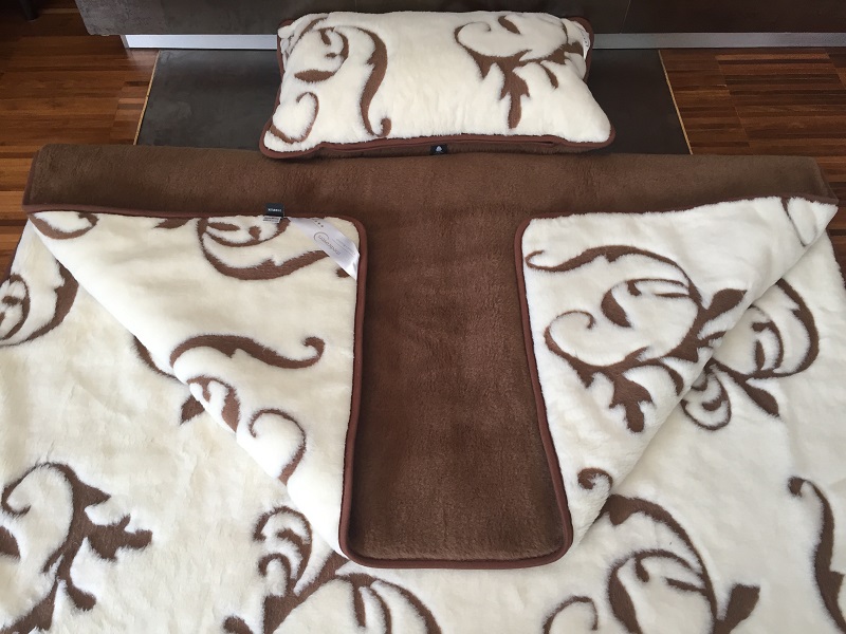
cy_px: 317
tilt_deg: -57.2
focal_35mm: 29
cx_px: 423
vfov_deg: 48.2
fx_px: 709
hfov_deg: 61.7
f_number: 2.2
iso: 40
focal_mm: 4.15
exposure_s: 1/33
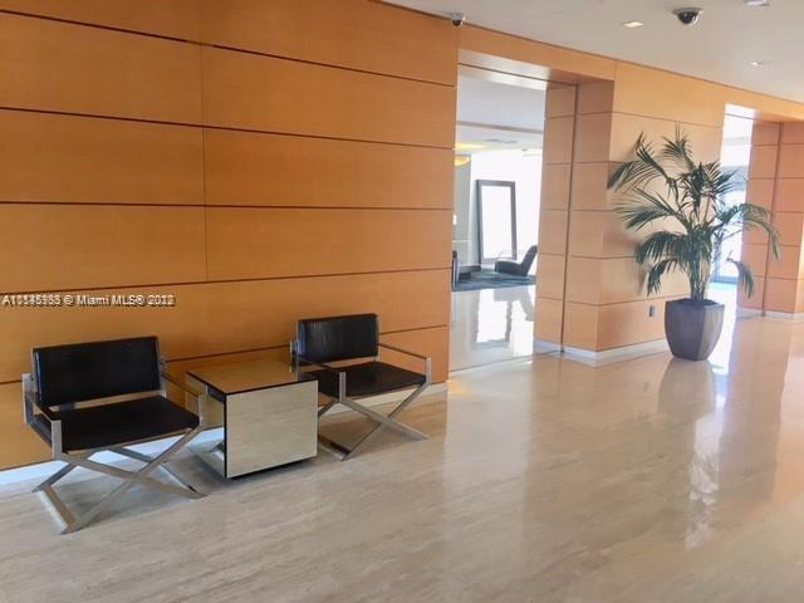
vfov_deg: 48.2
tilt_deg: -9.4
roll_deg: -1.1
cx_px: 402
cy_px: 302
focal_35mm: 29
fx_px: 674
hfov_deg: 61.7
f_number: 2.2
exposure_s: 1/30
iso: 25
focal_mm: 4.15
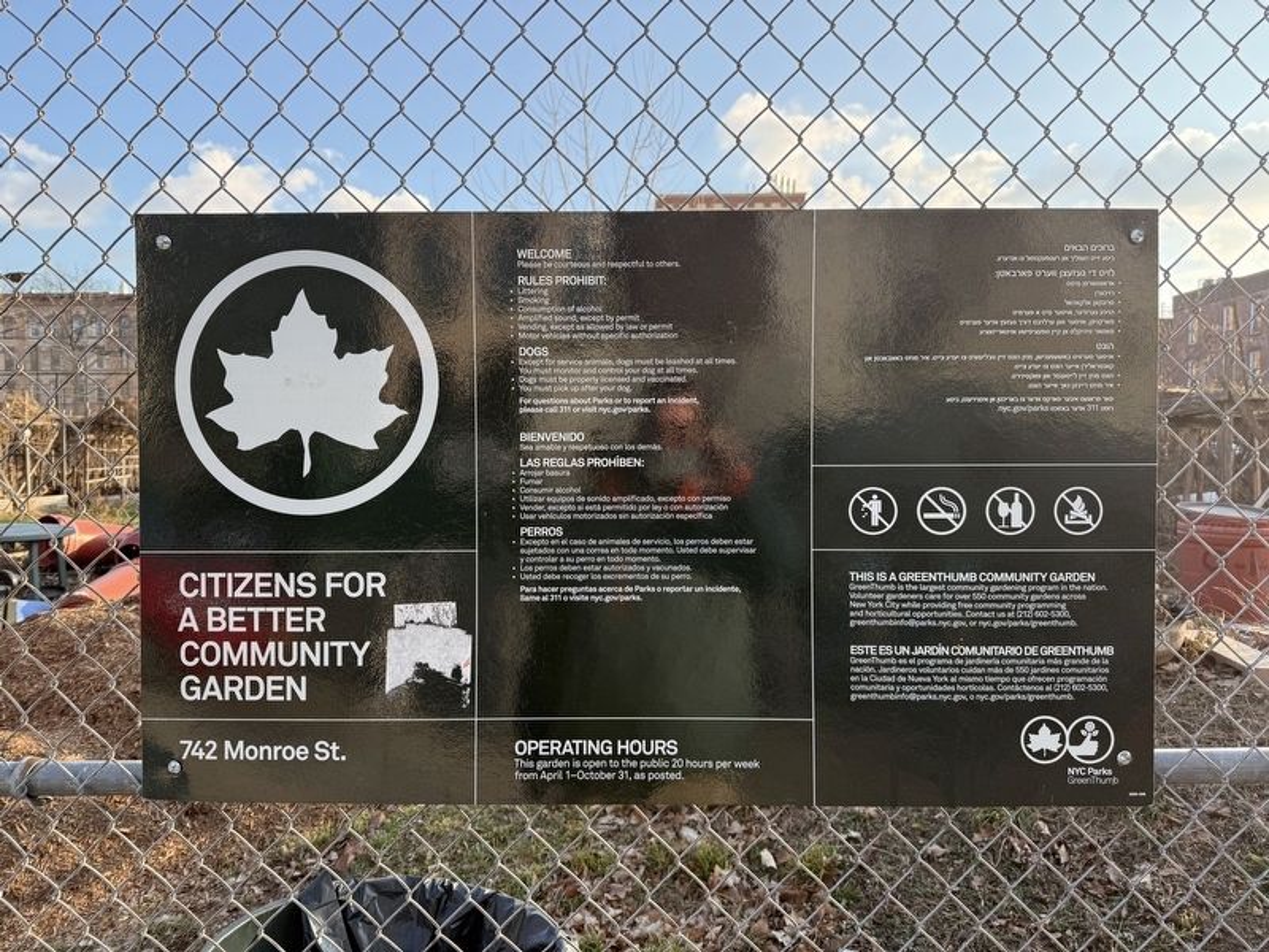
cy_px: 476
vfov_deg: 56.8
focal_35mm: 24
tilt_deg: -2.1
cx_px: 634
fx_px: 880
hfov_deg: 71.6
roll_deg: -0.7
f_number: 1.78
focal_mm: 6.76
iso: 100
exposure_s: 1/1032
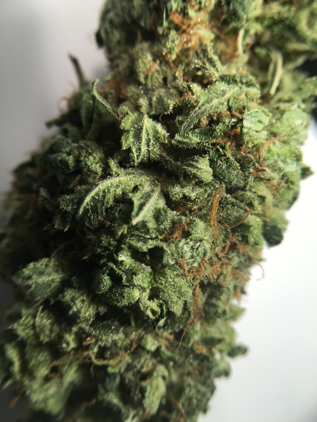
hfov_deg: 48.2
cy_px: 211
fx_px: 354
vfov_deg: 61.7
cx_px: 158
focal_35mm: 29
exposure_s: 1/100
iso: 40
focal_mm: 4.15
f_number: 2.2
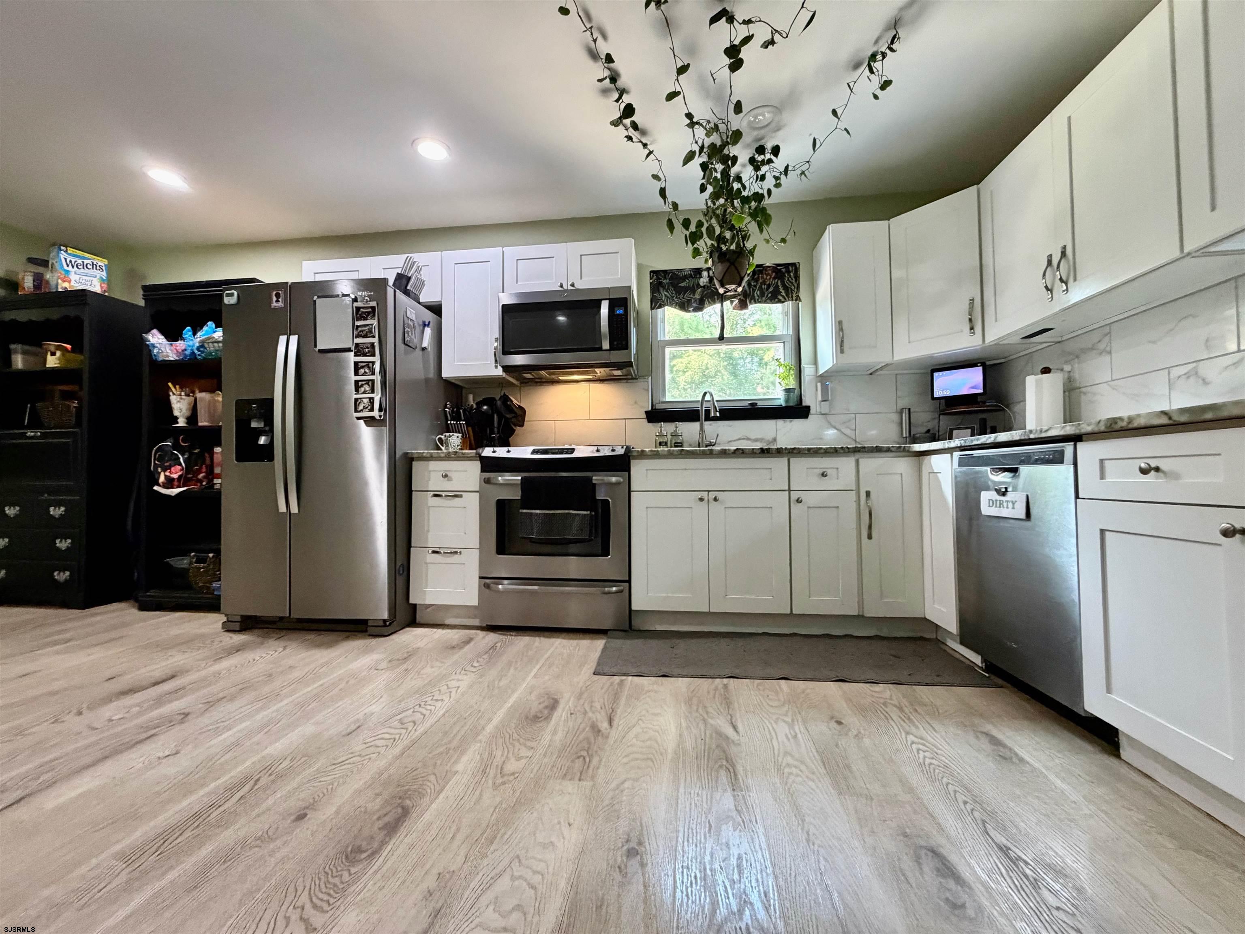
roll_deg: +0.9
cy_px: 467
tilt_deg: +1.2
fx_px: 504
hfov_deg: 102.1
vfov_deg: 85.7
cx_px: 622
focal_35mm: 14
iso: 500
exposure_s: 1/60
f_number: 2.2
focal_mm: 2.22
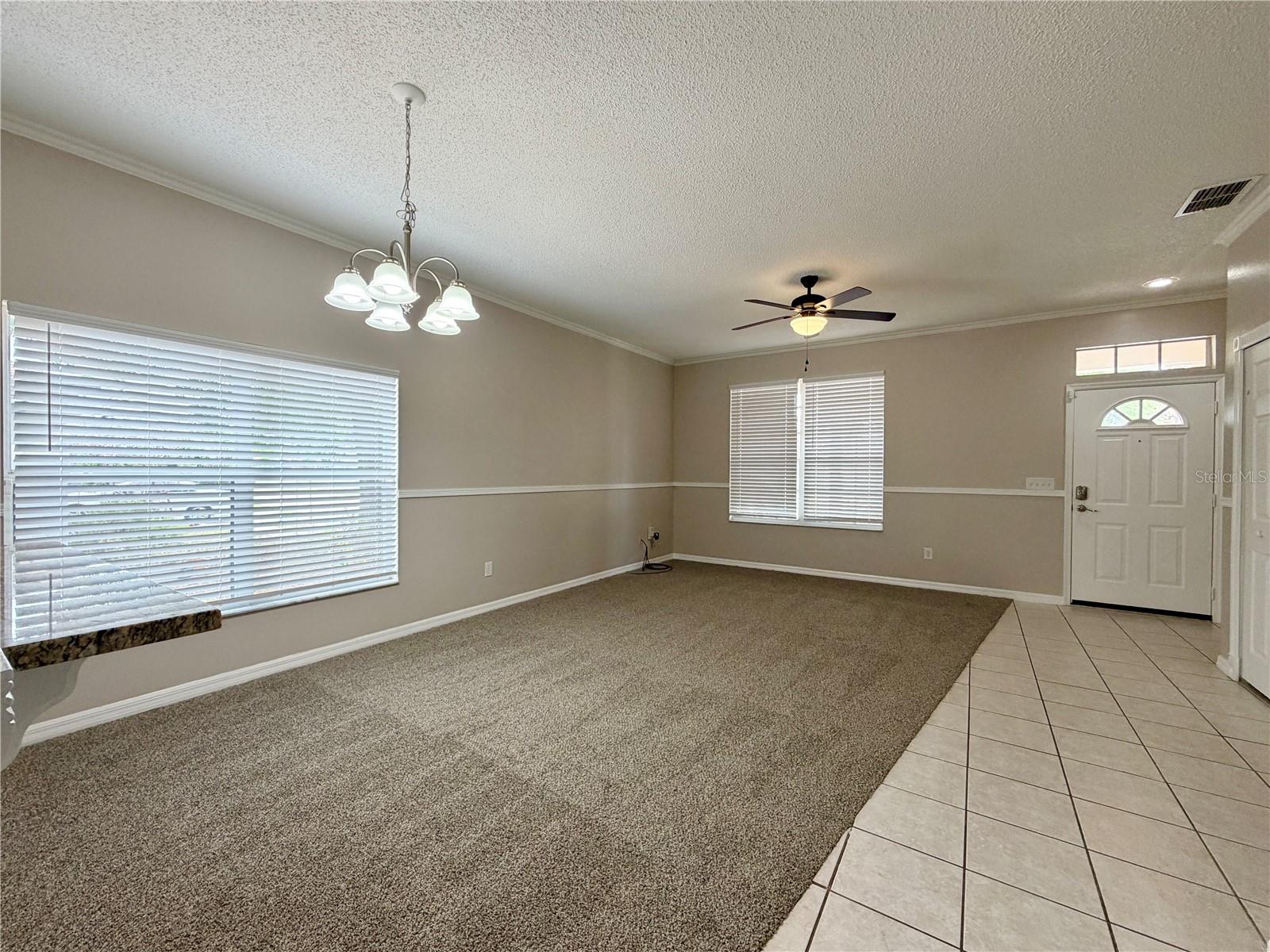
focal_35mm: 14
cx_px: 635
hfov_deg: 102.1
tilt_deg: -0.4
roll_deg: -0.1
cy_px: 476
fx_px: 514
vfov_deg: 85.7
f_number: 2.2
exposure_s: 1/120
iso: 200
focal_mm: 2.22
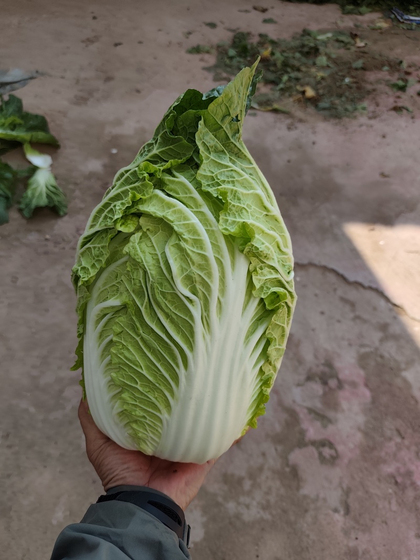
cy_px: 280
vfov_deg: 71.6
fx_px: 388
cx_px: 210
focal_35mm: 24
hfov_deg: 56.8
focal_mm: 5.84
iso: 50
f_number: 1.6
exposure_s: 1/775
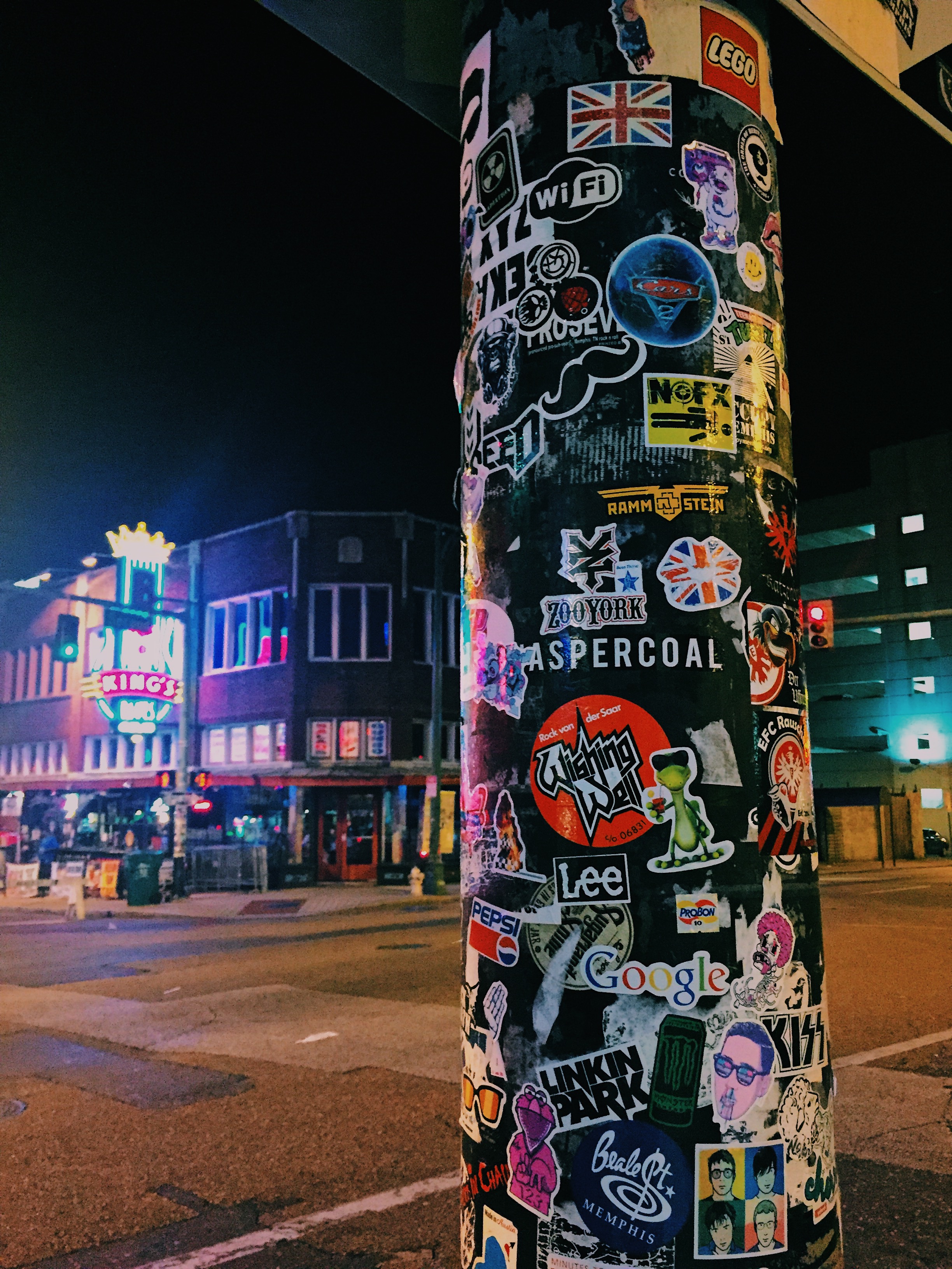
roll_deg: +0.3
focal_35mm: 29
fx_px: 1063
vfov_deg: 61.7
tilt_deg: +8.2
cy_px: 634
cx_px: 476
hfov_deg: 48.2
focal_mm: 4.15
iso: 400
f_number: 2.2
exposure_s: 1/15
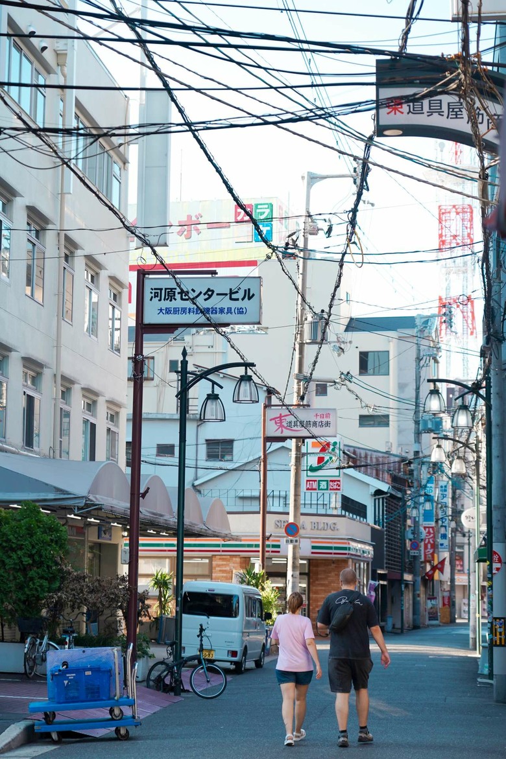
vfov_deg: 27.4
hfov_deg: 18.4
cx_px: 253
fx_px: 1561
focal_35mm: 74
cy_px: 380
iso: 100
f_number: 4
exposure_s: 1/160
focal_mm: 74
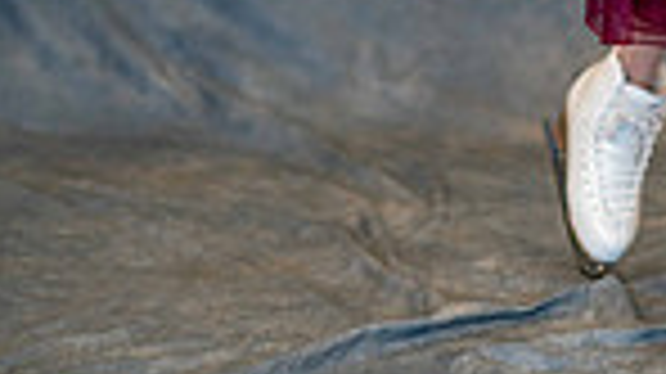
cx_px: 662
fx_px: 4765
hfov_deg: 8.0
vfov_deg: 4.4
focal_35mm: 270
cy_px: -388
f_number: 1.4
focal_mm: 85
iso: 500
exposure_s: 1/200
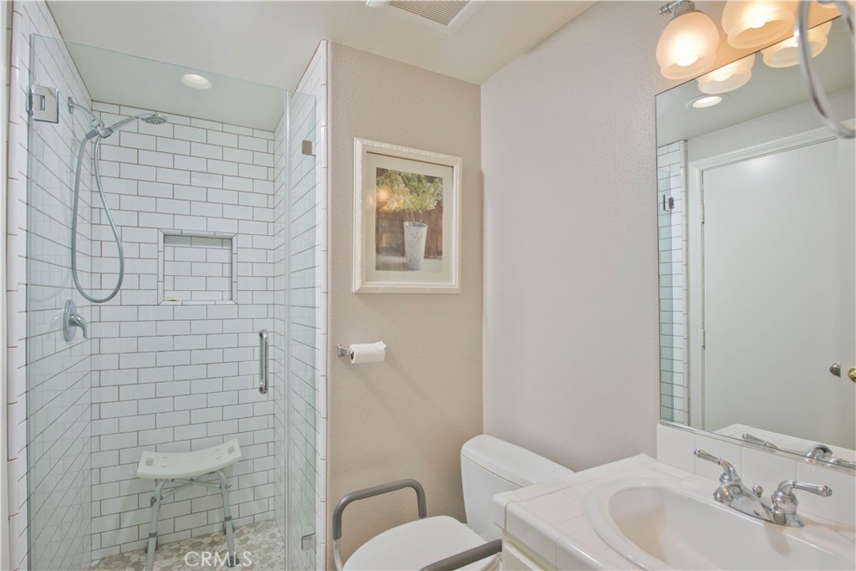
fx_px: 428
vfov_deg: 67.4
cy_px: 286
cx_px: 428
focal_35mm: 18
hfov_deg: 90.0
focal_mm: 18
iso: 400
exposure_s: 1/320
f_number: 5.6
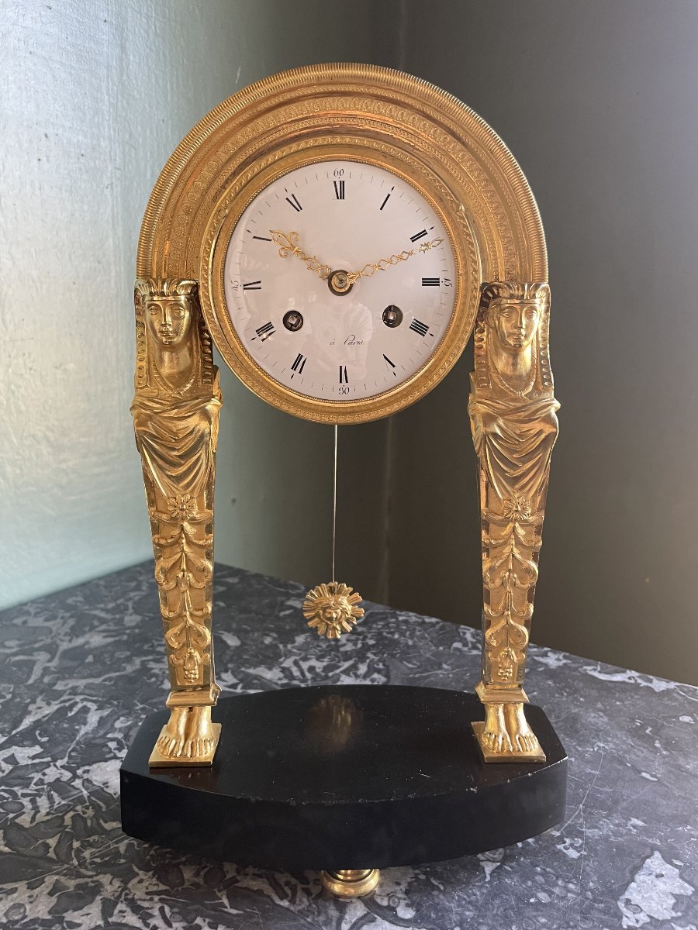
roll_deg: -1.5
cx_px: 349
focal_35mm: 26
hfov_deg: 53.1
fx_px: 699
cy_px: 465
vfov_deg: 67.3
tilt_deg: -10.6
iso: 160
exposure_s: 1/60
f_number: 1.6
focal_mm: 4.2
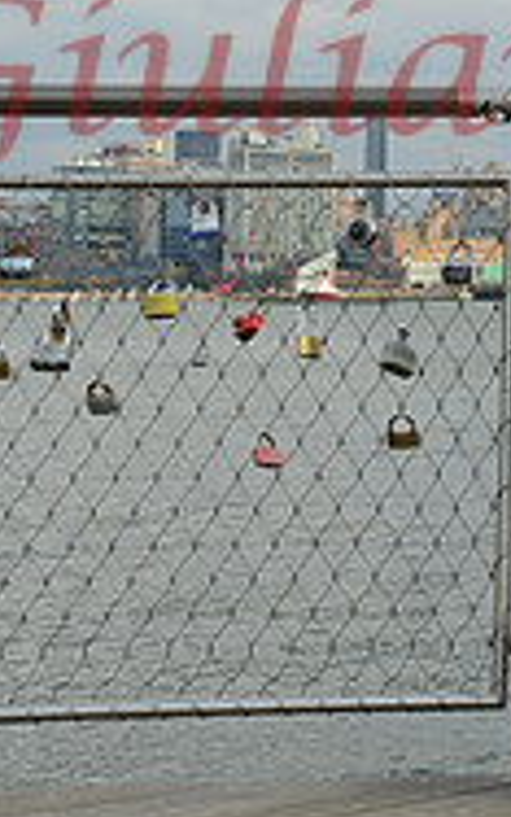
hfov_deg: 9.9
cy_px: 133
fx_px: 2672
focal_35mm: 120
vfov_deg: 17.2
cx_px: 1122
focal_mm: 38
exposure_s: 1/250
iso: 250
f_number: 9
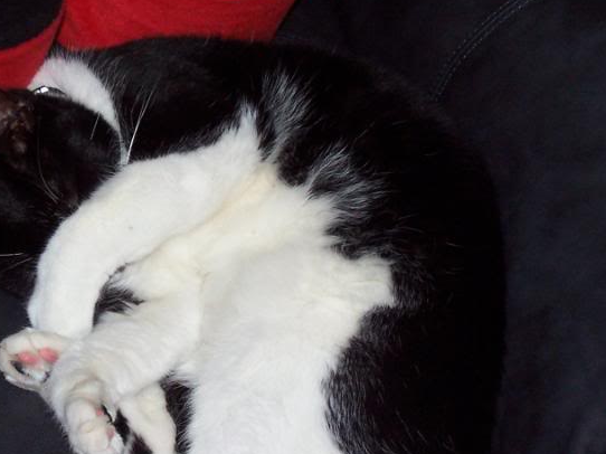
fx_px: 2117
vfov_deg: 12.2
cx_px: 151
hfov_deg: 16.2
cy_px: 236
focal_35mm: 121
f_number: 3.2
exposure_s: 1/60
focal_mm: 10.7
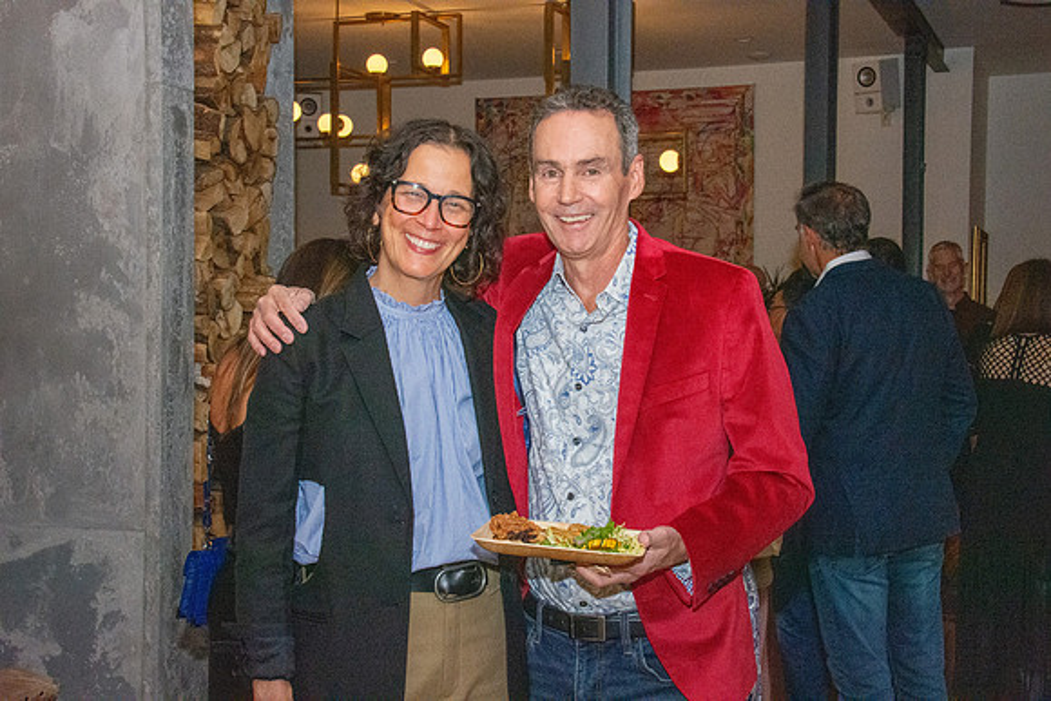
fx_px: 1533
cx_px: 526
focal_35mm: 52
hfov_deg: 37.8
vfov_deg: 25.8
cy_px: 350
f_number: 14
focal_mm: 35
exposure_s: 1/250
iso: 5000
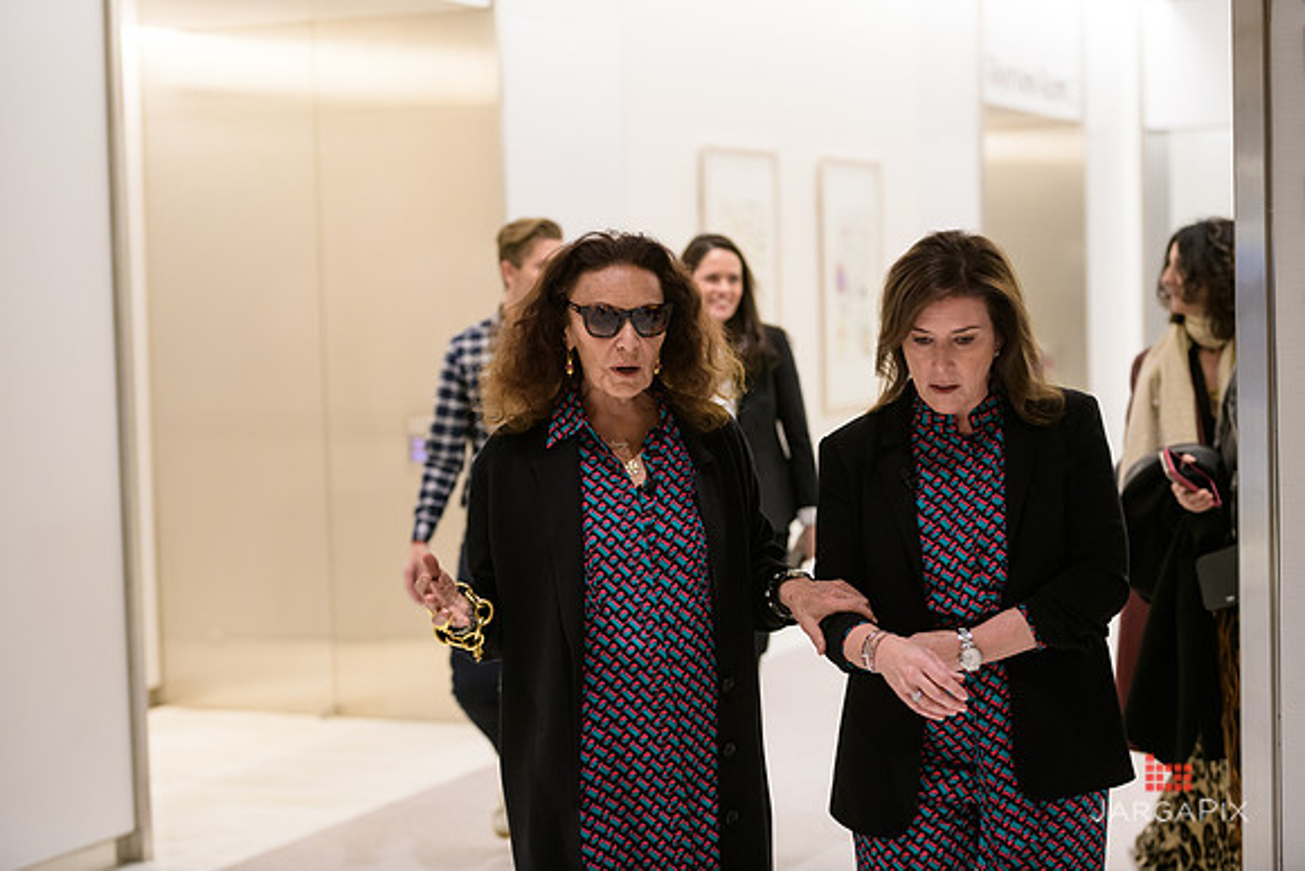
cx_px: 652
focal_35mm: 70
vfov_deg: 19.5
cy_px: 436
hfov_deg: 28.8
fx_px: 2538
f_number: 3.2
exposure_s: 1/125
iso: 1600
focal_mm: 70
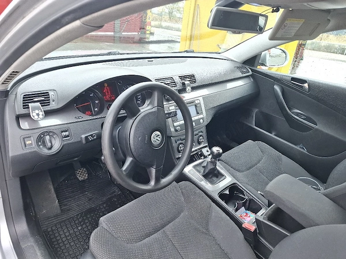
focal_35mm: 23
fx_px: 230
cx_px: 173
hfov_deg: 73.9
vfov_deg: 58.9
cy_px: 130
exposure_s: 1/100
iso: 64
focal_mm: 5.54
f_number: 1.8
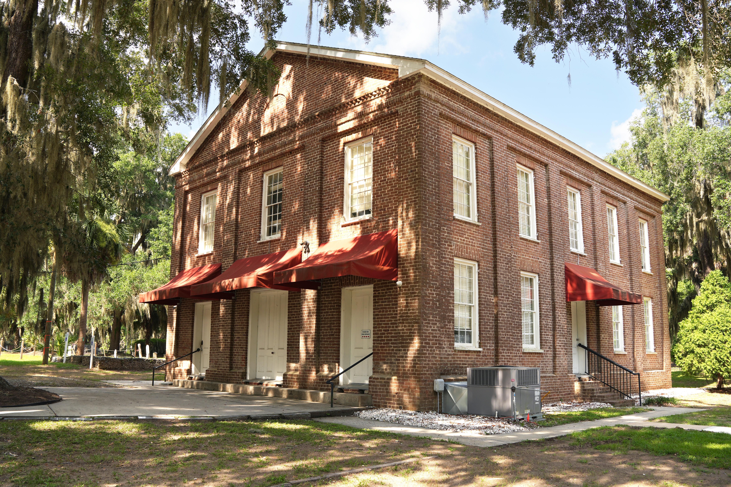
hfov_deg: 62.1
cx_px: 366
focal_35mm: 30
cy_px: 244
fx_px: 607
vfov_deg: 43.7
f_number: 8
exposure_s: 1/200
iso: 160
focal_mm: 29.9
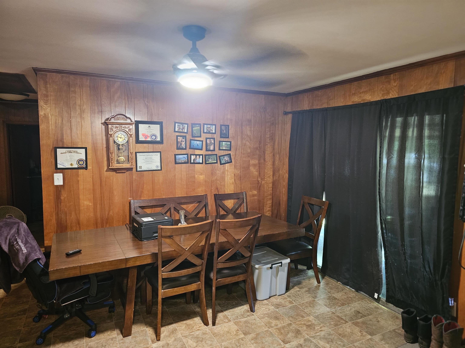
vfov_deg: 58.9
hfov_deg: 73.9
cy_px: 174
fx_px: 309
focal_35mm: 23
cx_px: 232
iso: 640
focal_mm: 6.3
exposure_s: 1/30
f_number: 1.7
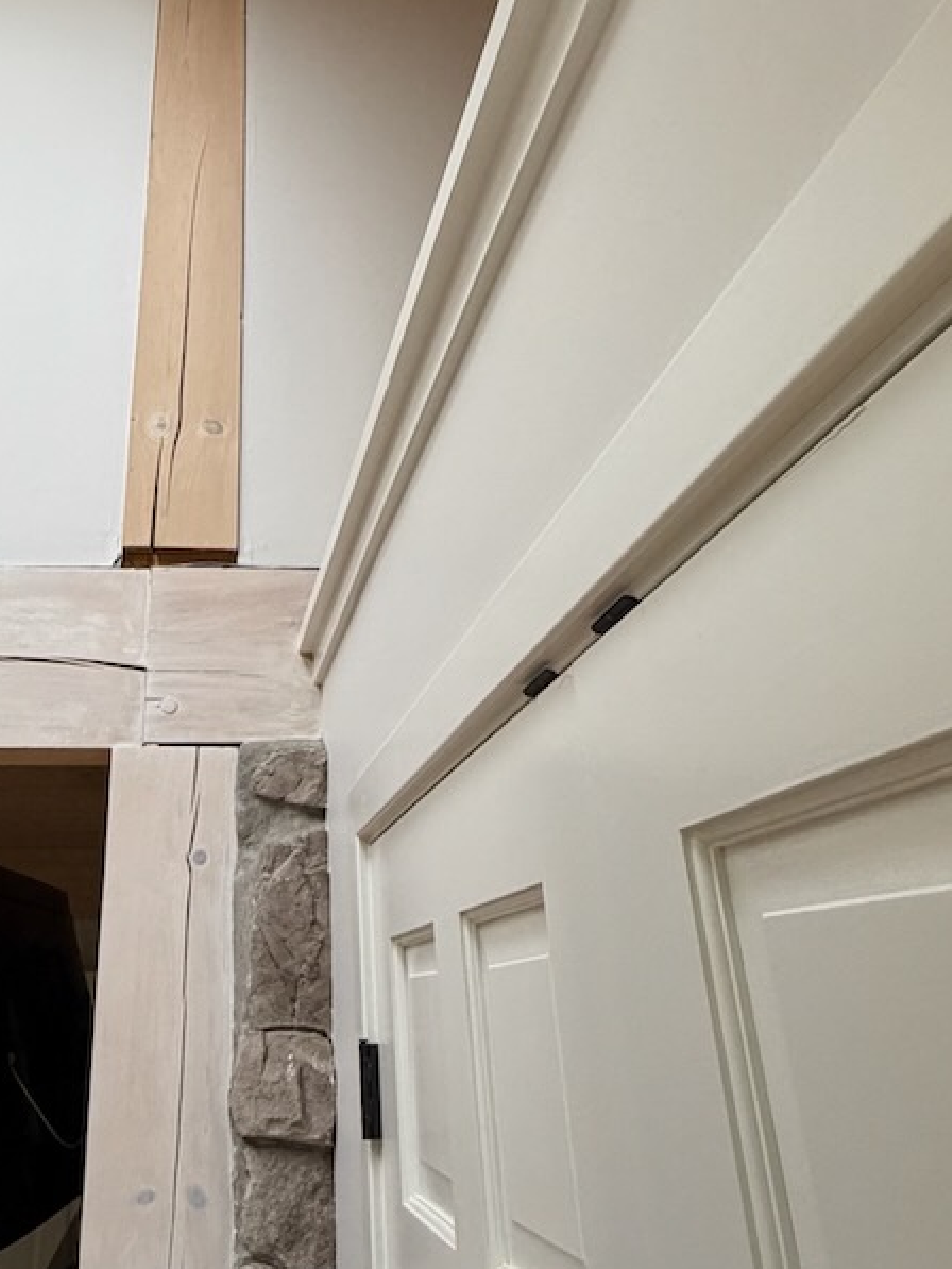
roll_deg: +0.8
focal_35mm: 30
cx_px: 291
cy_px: 438
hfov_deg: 45.8
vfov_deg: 58.8
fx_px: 1100
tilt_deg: +28.0
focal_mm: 2.22
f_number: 2.2
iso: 320
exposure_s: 1/121
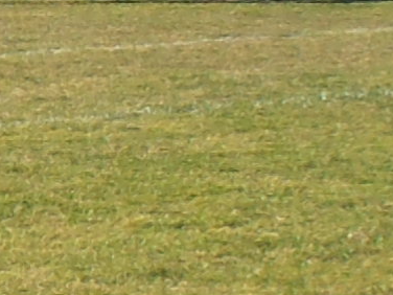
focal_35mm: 376
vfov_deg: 4.0
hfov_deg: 5.2
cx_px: -438
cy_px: 3
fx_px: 4269
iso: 250
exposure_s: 1/1250
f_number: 4.8
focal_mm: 12.29
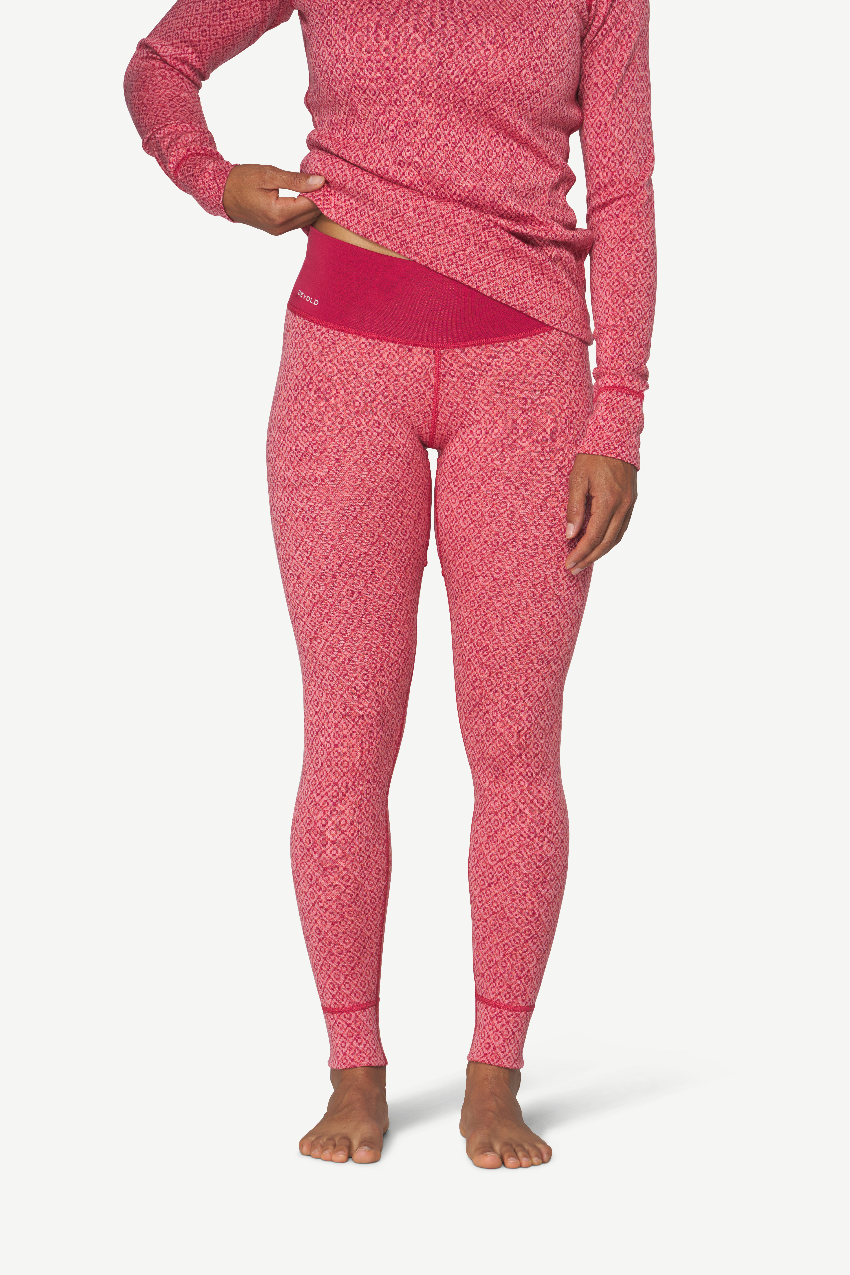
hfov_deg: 11.1
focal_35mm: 123
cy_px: 638
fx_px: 4356
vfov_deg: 16.7
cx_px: 425
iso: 160
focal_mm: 123
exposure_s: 1/160
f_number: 7.1
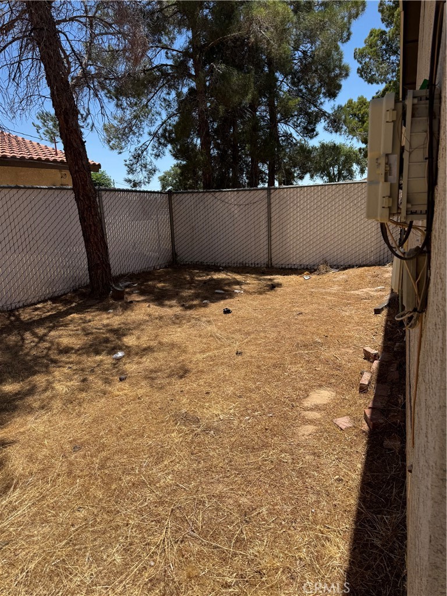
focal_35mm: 24
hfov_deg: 56.8
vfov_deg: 71.6
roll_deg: +2.6
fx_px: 413
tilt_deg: -13.2
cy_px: 298
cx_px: 224
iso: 80
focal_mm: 6.76
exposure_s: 1/4310
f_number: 1.78
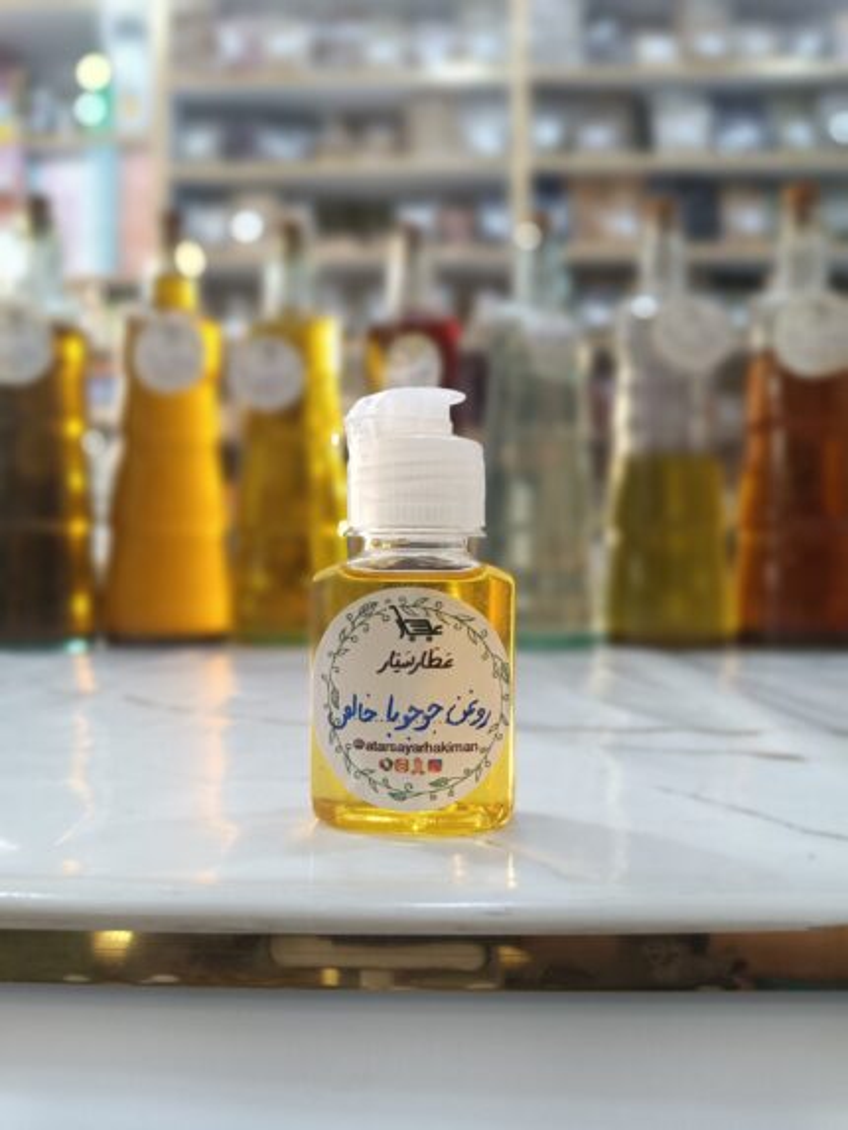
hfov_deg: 56.8
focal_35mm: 24
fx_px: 784
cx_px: 424
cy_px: 565
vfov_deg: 71.6
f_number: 1.79
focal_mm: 4.71
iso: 377
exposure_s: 1/59.9
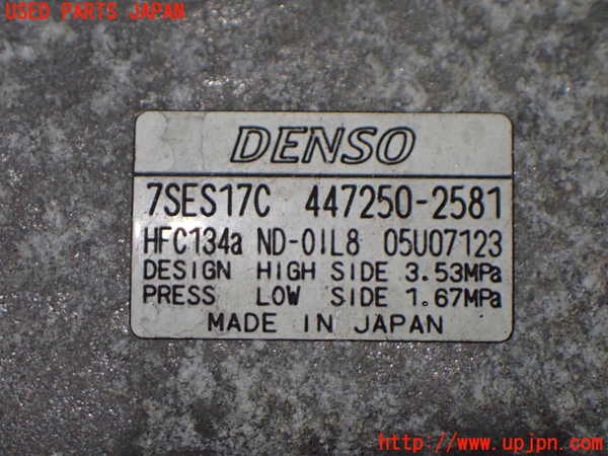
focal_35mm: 94
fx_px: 1651
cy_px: 228
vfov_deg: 15.7
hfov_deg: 20.9
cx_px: 304
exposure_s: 1/200
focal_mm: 16.79
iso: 800
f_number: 4.7
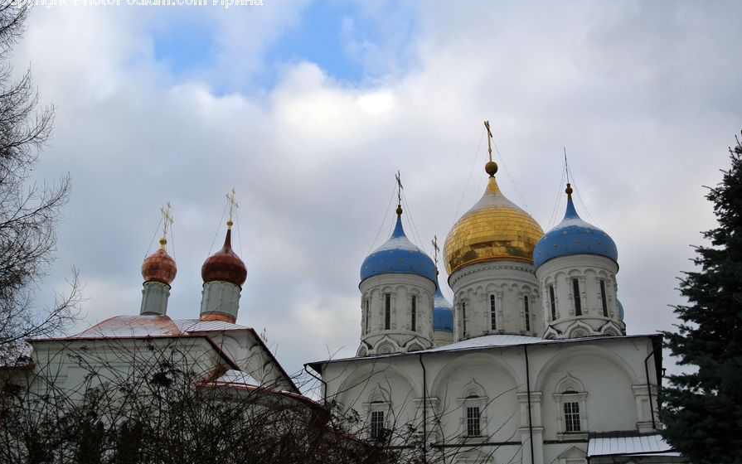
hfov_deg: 49.3
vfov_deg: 32.0
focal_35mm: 40
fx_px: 809
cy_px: 229
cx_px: 370
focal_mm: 14.5
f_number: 4
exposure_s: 1/250
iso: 100
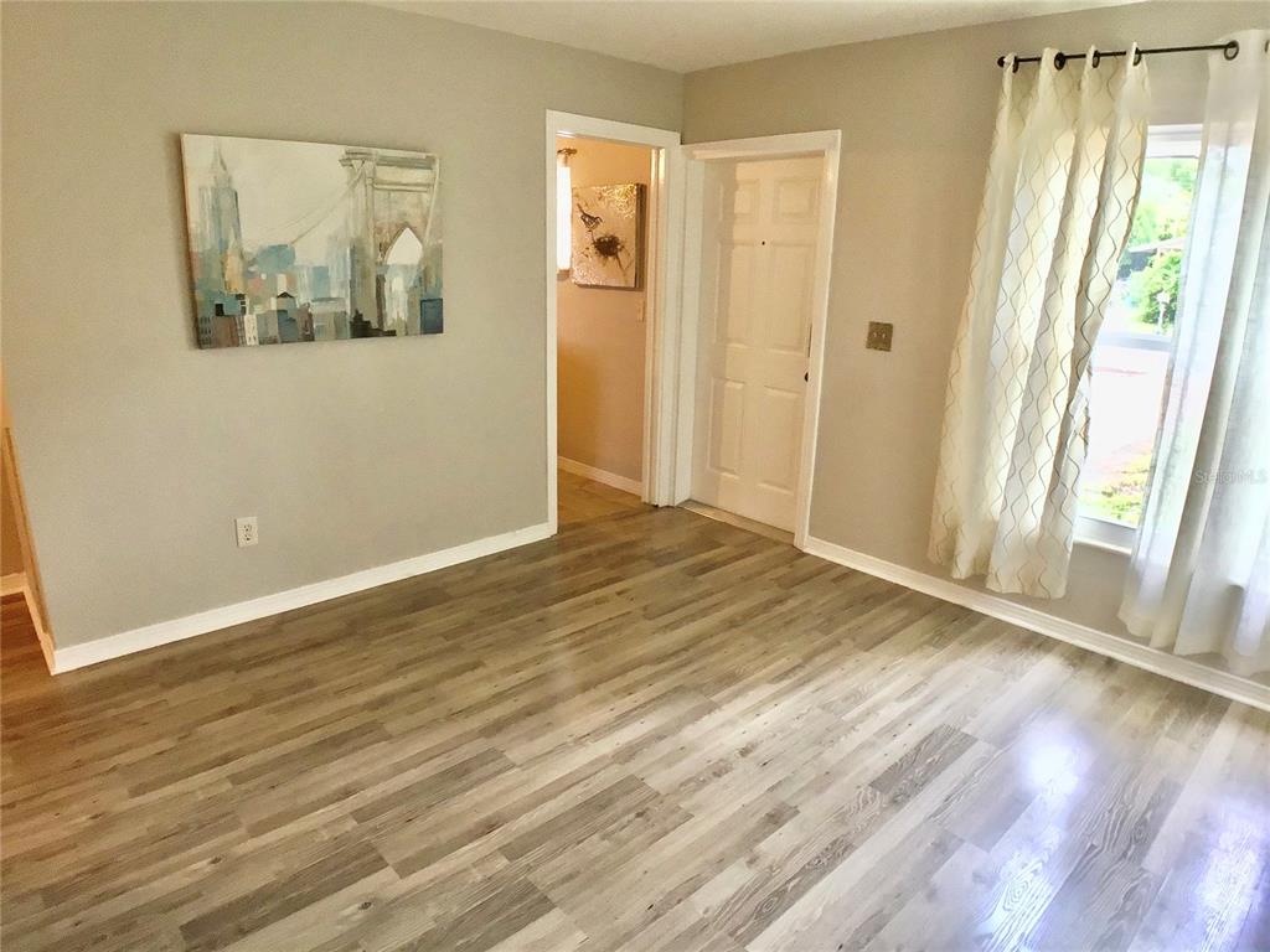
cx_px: 635
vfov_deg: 45.4
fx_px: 1137
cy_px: 476
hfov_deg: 58.4
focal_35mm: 31
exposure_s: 1/30
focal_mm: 3.3
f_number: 2.4
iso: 200
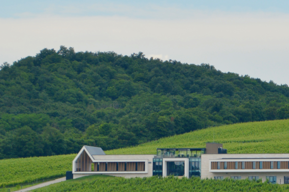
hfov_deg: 4.4
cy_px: 126
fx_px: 3754
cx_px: 354
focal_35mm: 468
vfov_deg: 2.9
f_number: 7.1
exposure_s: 1/200
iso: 100
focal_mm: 90
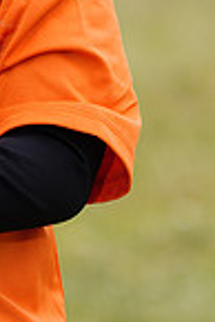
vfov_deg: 2.7
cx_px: -72
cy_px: -80
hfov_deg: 1.8
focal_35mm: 750
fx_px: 6702
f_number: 5.6
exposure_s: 1/250
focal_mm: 188
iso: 50
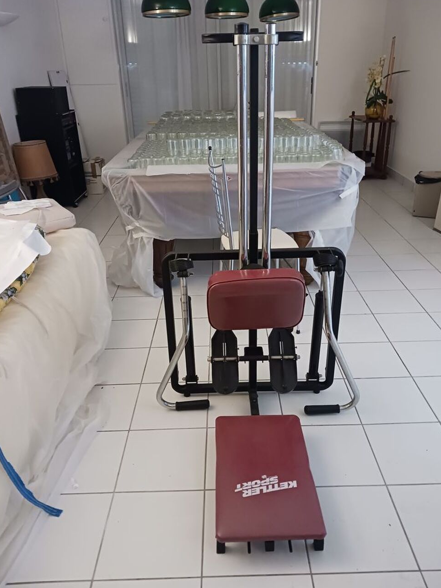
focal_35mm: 28
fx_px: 476
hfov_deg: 49.8
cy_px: 300
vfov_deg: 63.4
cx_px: 220
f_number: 1.8
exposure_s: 1/20
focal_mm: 4
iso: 800
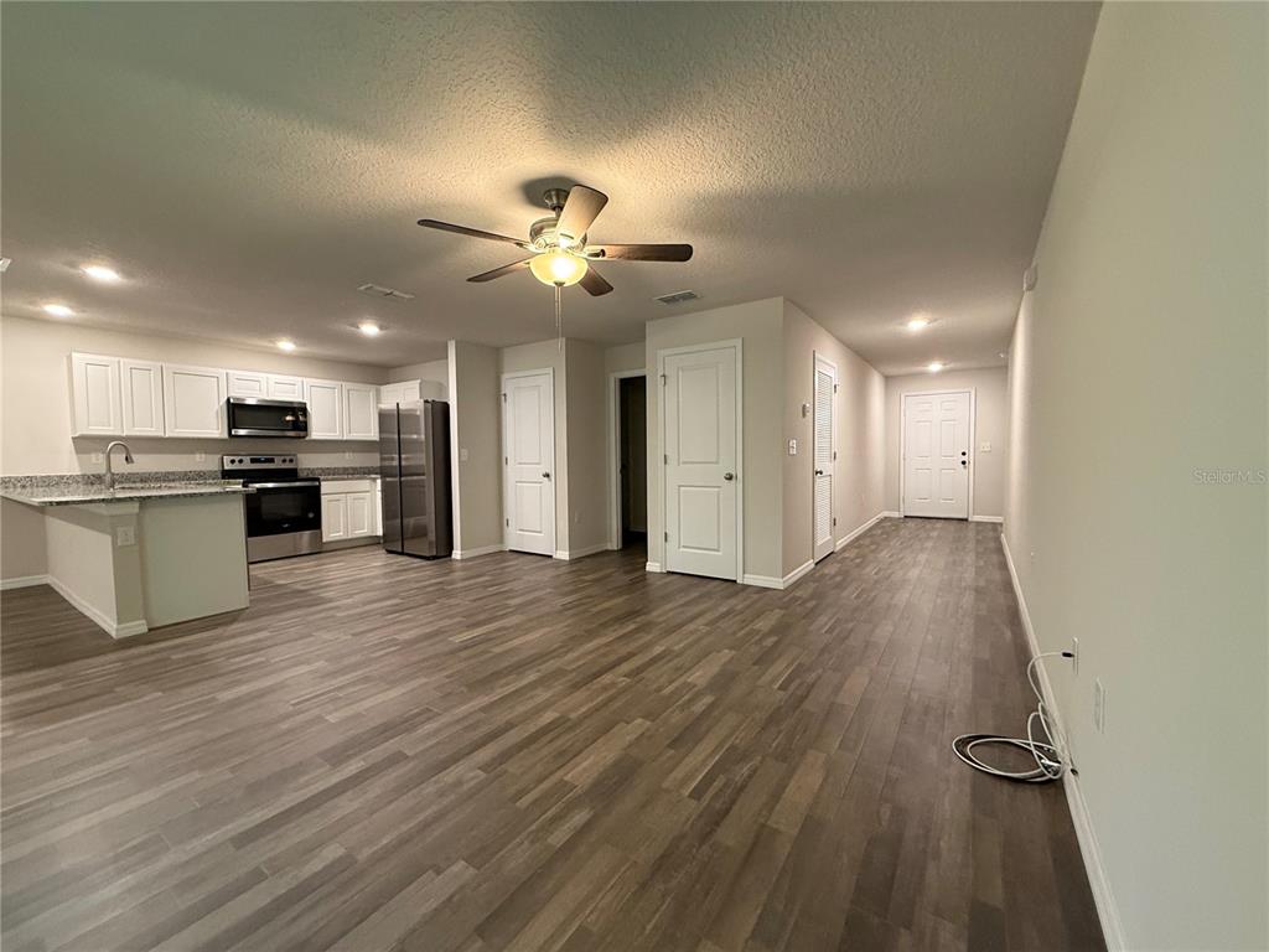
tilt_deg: -1.7
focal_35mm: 14
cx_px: 634
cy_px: 476
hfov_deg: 102.1
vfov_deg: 85.7
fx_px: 513
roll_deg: +0.9
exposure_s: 1/60
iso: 400
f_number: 2.2
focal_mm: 2.22
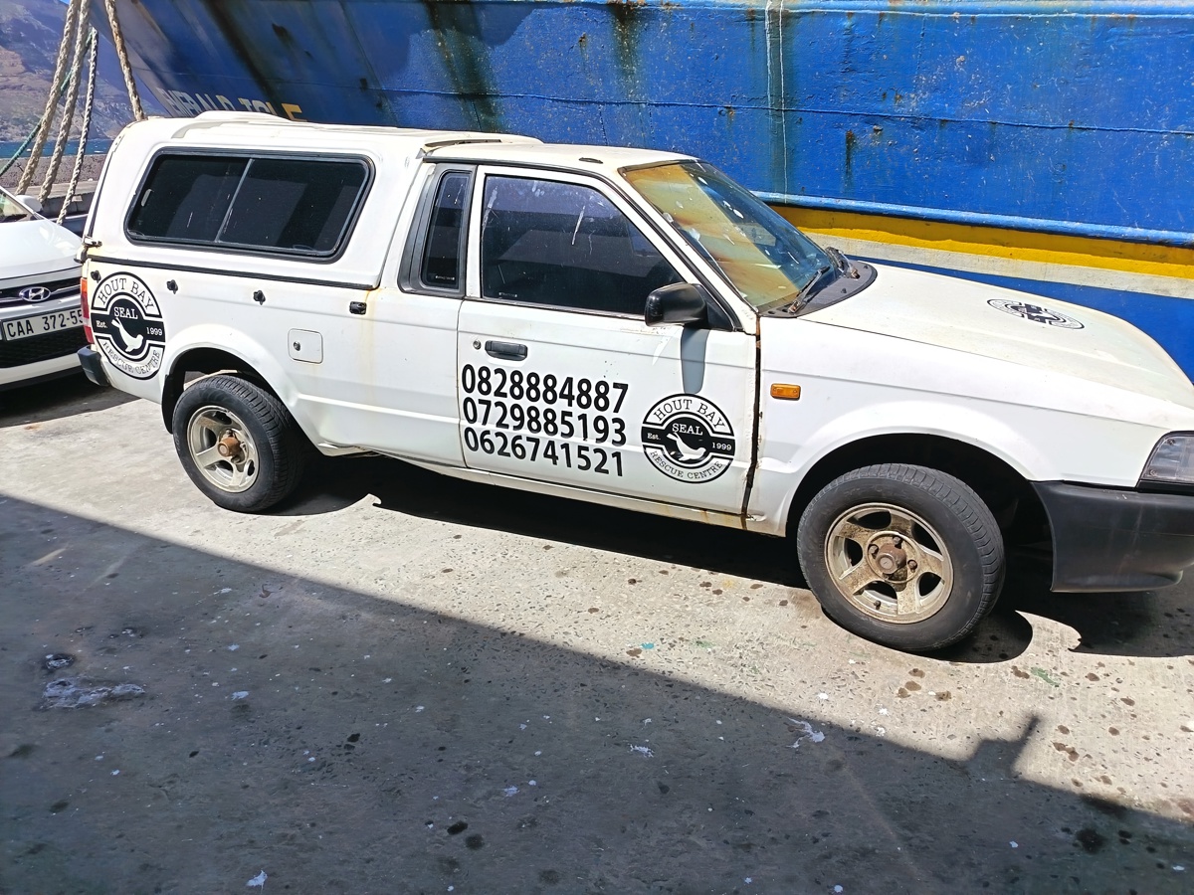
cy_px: 448
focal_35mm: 24
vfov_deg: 56.8
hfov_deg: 71.6
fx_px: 828
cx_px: 597
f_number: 1.75
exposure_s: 1/1068
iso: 100
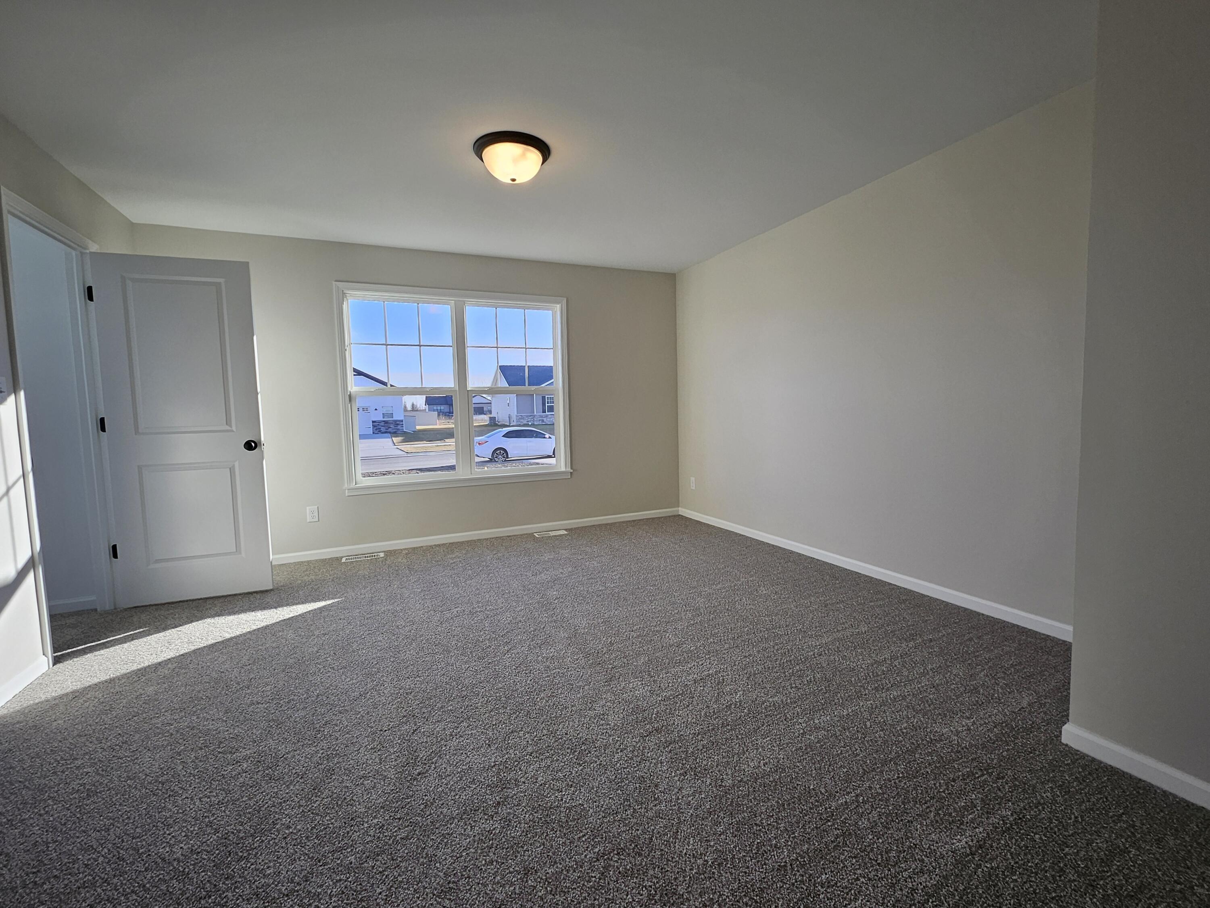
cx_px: 605
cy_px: 454
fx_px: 454
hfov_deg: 106.2
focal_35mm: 13
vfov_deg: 89.9
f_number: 2.2
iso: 32
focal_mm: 1.74
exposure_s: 1/145
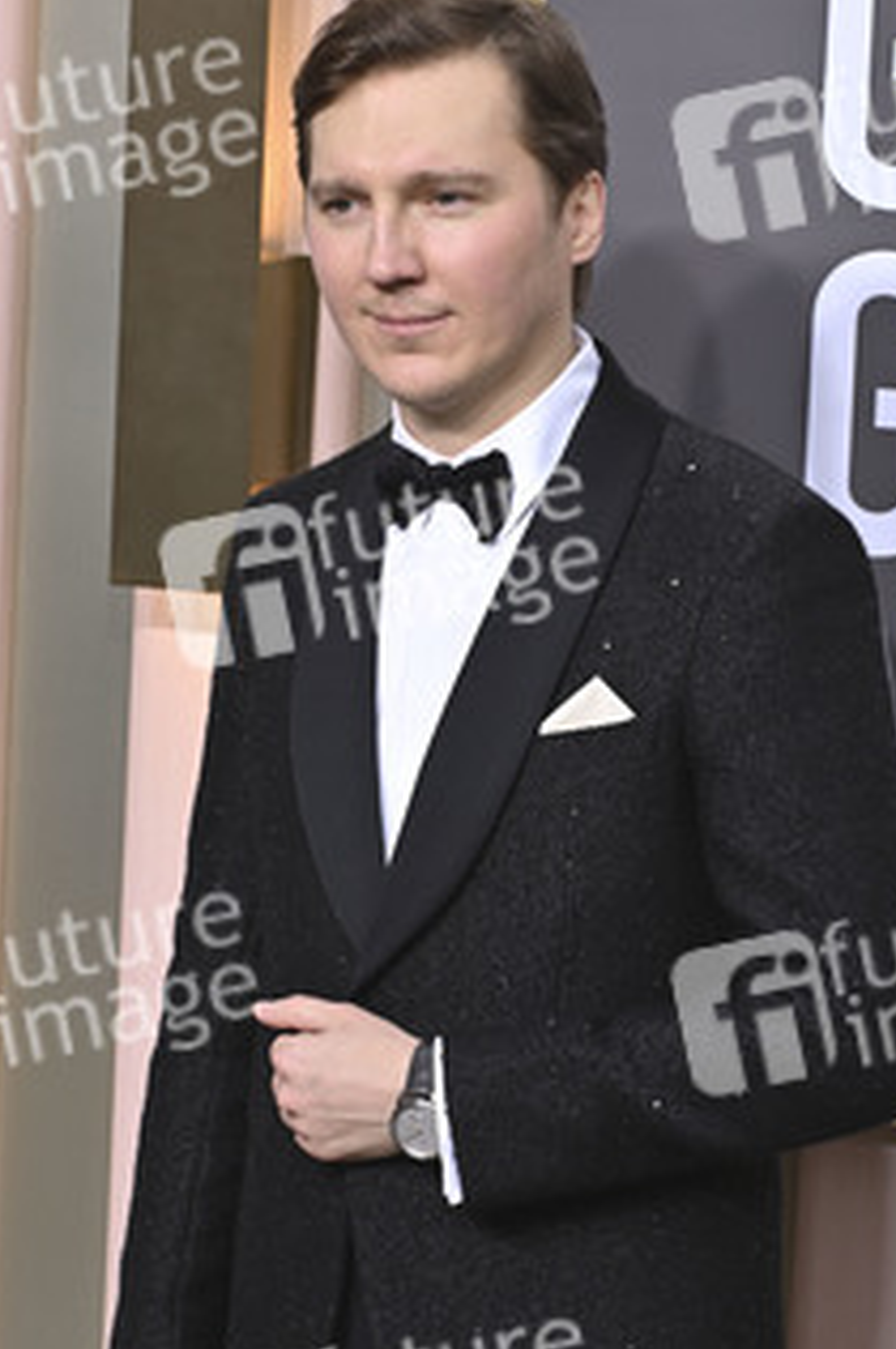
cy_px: 781
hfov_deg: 6.6
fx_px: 7819
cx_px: 503
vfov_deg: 9.9
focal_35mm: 209
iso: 800
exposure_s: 1/500
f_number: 8
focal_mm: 165
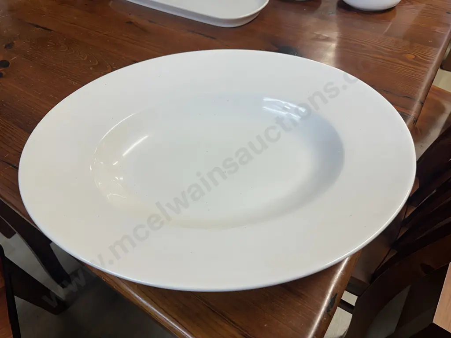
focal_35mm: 24
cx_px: 226
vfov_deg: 56.8
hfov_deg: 71.6
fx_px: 313
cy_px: 169
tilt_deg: -49.7
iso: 64
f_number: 1.78
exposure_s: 1/100
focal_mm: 6.86
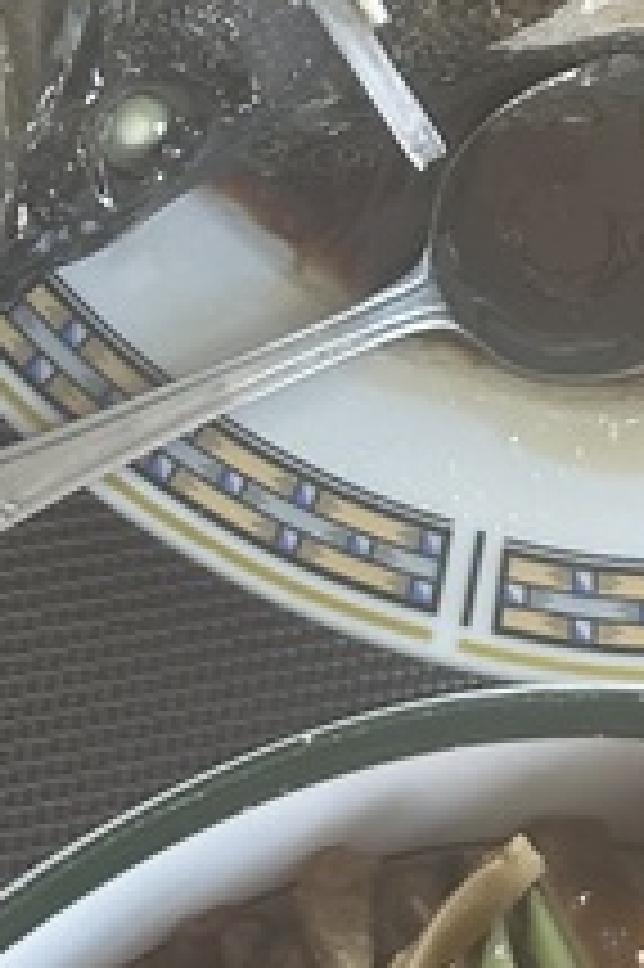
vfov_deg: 18.6
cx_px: 788
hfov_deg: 12.5
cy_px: -9
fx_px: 2876
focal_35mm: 107
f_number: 1.78
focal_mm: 6.86
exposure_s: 1/121
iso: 200
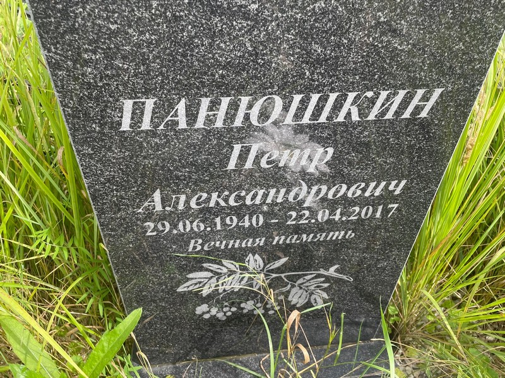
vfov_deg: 53.1
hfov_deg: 67.3
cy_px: 189
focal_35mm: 26
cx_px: 252
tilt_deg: -39.8
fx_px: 379
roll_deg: -2.5
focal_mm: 4.2
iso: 32
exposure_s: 1/387
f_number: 1.6
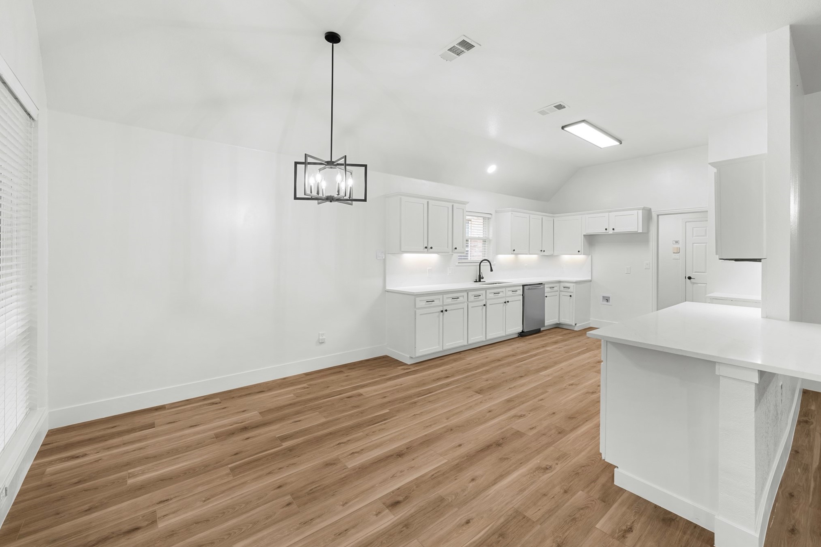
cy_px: 253
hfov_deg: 104.1
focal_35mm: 14
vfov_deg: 81.1
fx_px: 319
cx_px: 441
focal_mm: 13
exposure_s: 1.6
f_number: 8
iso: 200
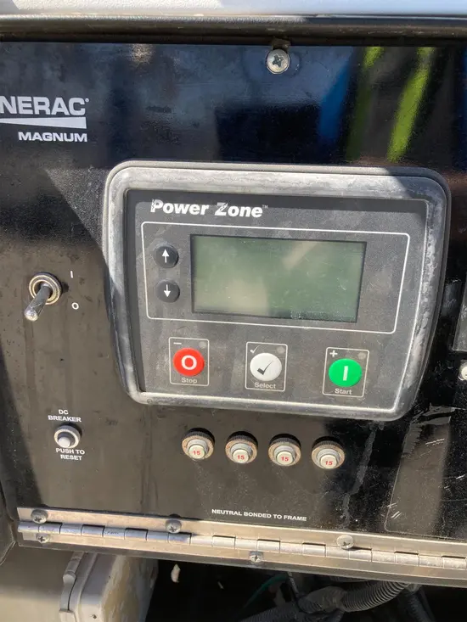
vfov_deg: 63.4
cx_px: 234
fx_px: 504
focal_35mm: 28
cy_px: 311
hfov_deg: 49.8
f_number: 1.8
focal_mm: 3.99
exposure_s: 1/505
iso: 20
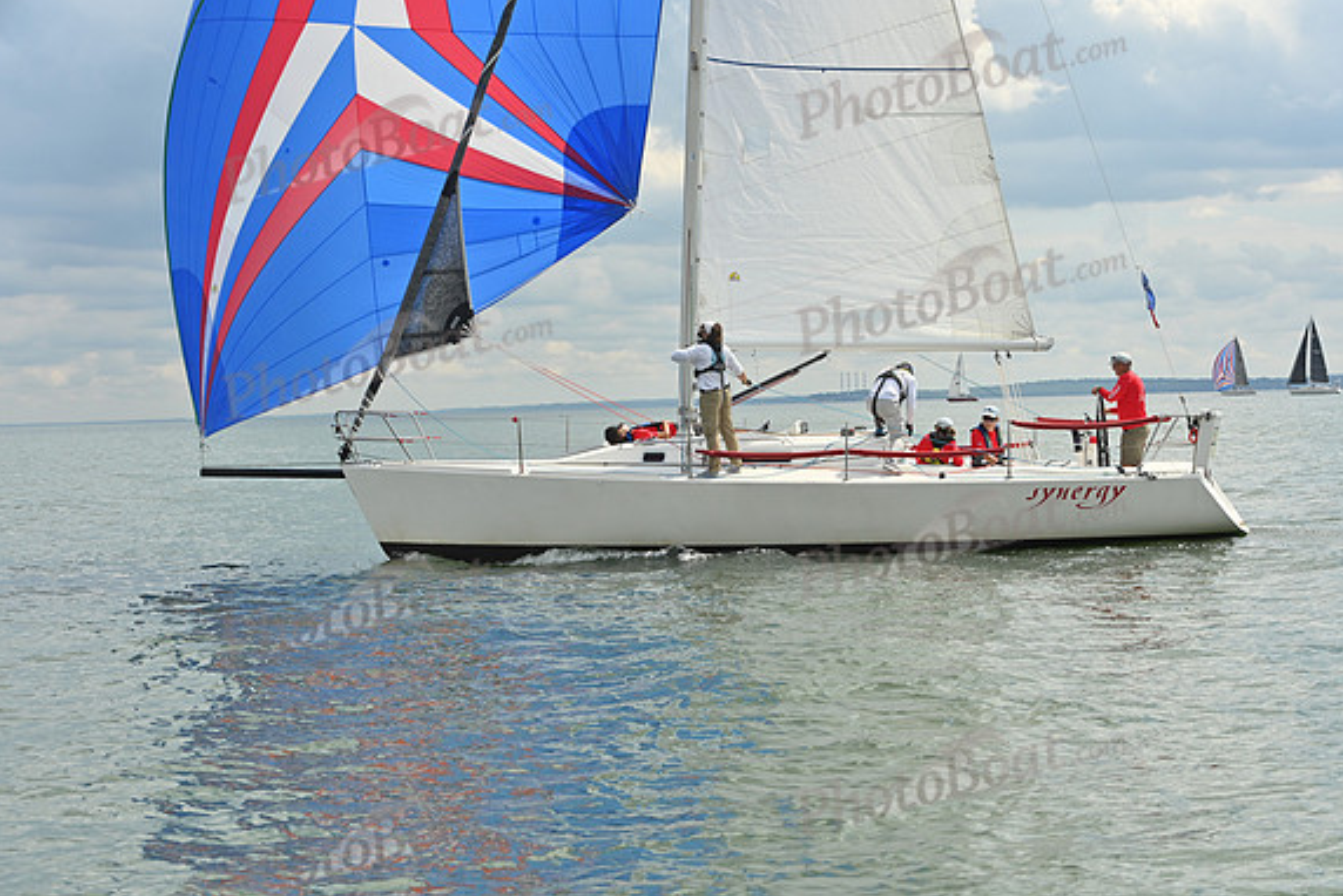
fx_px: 2650
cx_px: 676
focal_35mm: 71
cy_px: 449
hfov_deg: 28.4
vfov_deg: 19.2
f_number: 8
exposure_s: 1/1250
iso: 320
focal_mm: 70
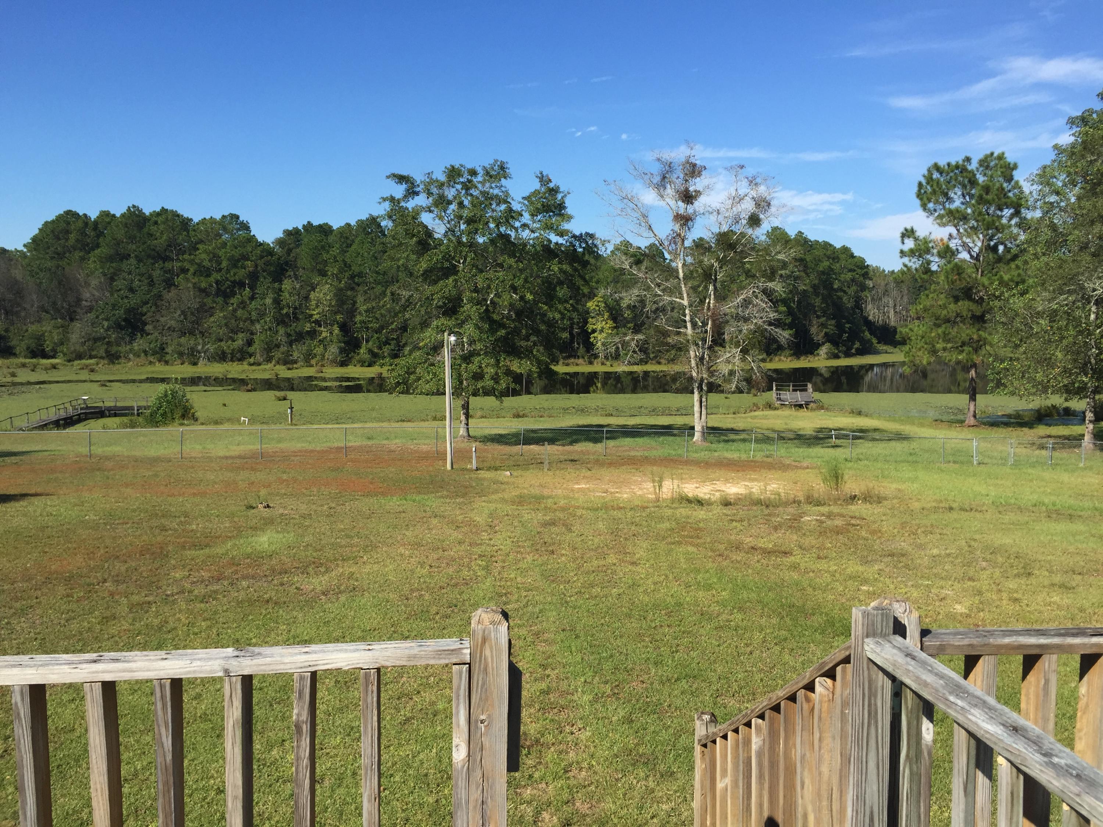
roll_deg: -0.7
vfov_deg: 48.2
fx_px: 924
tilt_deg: -5.9
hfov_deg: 61.7
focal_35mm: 29
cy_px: 414
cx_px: 552
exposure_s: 1/1883
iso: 32
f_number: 2.2
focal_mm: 4.15
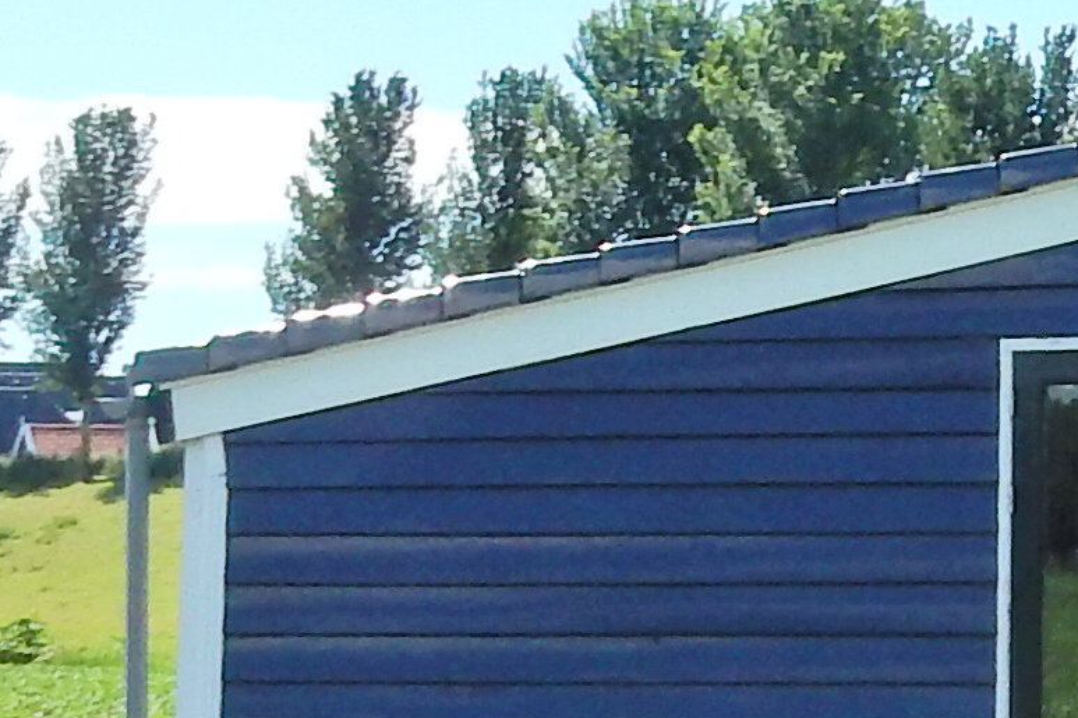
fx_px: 5568
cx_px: 2109
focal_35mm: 186
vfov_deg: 7.4
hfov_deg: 10.3
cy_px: 82
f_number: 4
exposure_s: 1/1000
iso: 125
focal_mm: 5.4
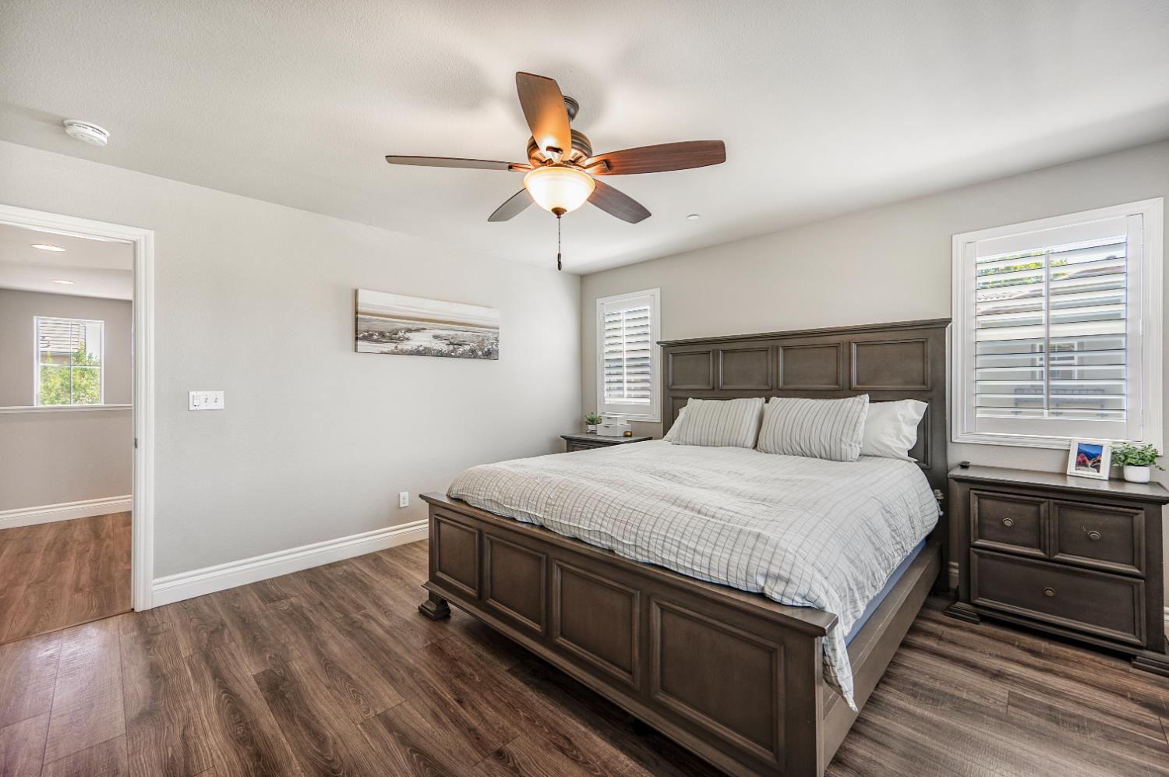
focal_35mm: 14
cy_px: 388
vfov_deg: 81.1
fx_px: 454
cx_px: 584
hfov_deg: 104.3
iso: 400
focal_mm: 14
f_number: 5
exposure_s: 1/100
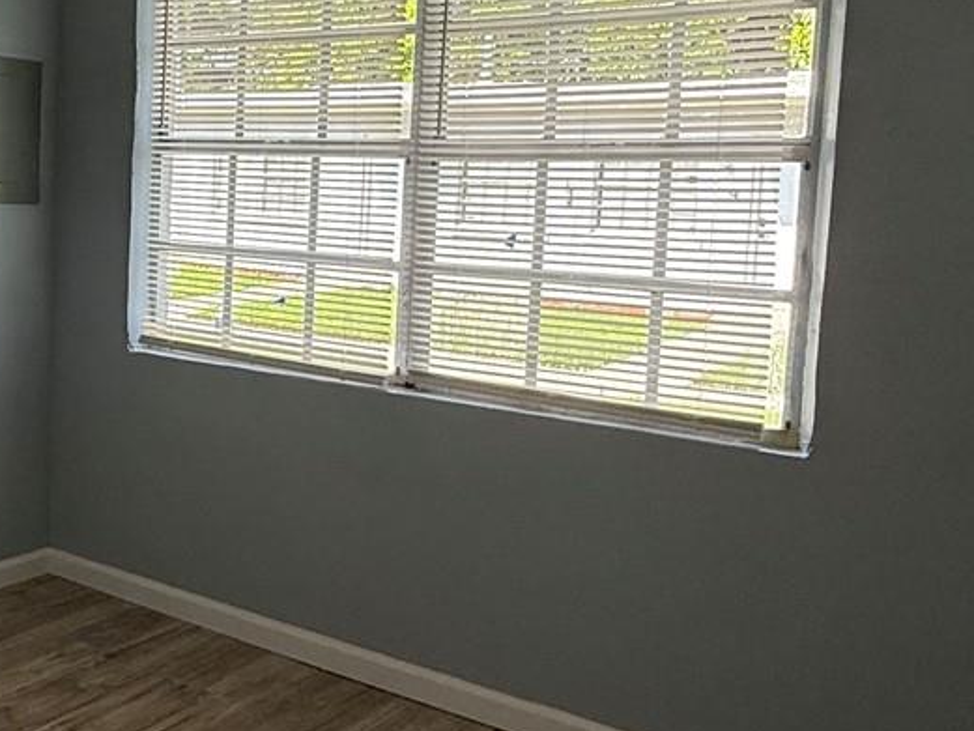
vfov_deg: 33.5
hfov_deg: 41.3
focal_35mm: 43
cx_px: 151
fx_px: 1210
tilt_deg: -4.8
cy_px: 277
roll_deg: -1.3
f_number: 2.2
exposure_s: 1/324
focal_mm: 2.22
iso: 64
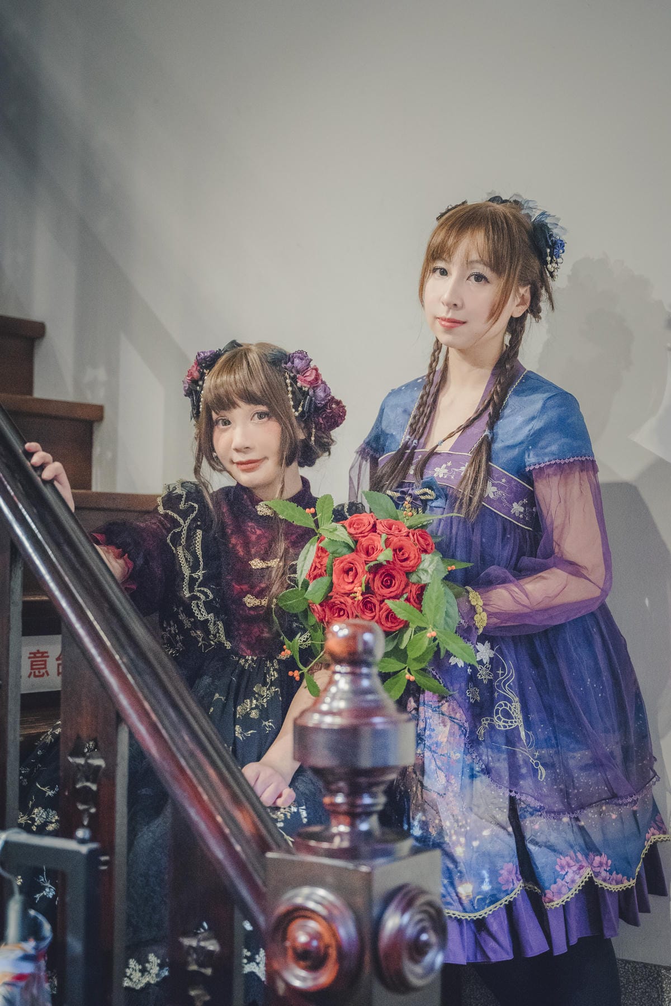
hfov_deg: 26.5
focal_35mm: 51
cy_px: 503
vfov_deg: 38.9
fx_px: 1426
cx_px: 336
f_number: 2.8
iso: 3200
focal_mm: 51
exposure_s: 1/200
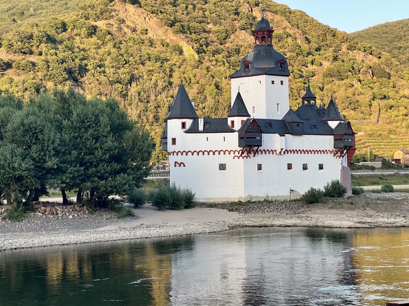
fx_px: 921
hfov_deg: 25.0
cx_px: 206
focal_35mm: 78
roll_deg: +0.8
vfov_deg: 18.9
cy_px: 153
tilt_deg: -1.0
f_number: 2.8
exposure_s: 1/99
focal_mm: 9
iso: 40
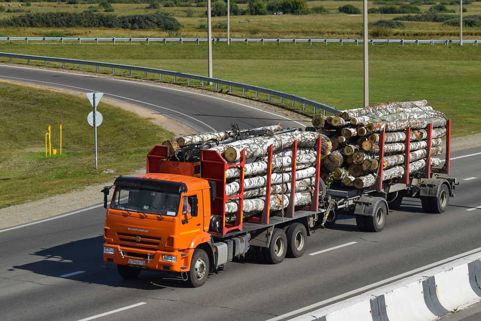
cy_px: 160
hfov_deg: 24.6
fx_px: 1102
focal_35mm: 82
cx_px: 240
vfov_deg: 16.6
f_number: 7.1
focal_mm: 55
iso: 200
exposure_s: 1/1000
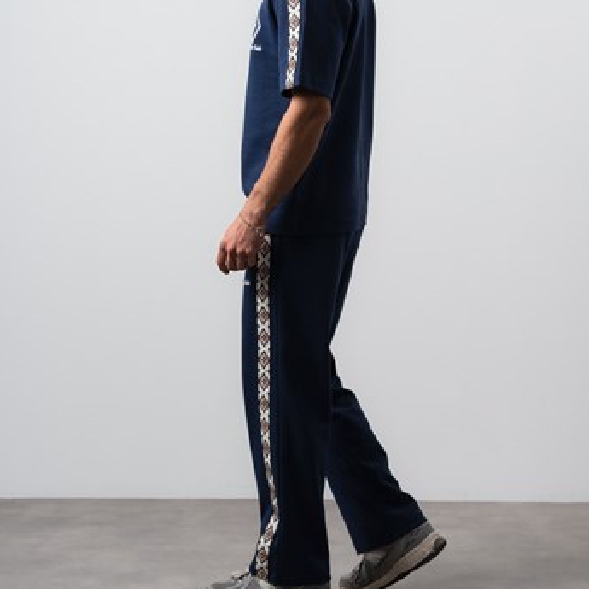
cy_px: 143
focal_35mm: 100
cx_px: 318
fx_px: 1923
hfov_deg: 17.4
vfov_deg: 17.3
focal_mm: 67.6
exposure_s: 1/125
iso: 100
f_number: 10
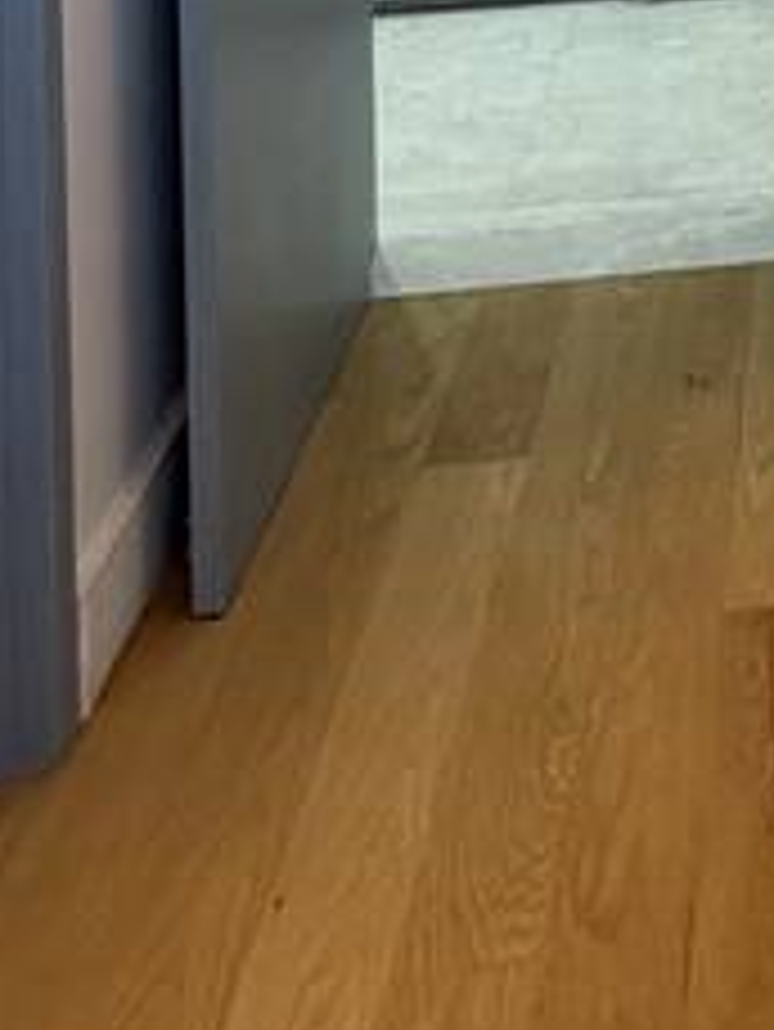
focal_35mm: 66
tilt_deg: +0.4
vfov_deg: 21.5
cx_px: 1143
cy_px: -724
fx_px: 1966
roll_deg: +0.6
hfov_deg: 19.5
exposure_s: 1/121
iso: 200
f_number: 2.2
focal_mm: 2.22
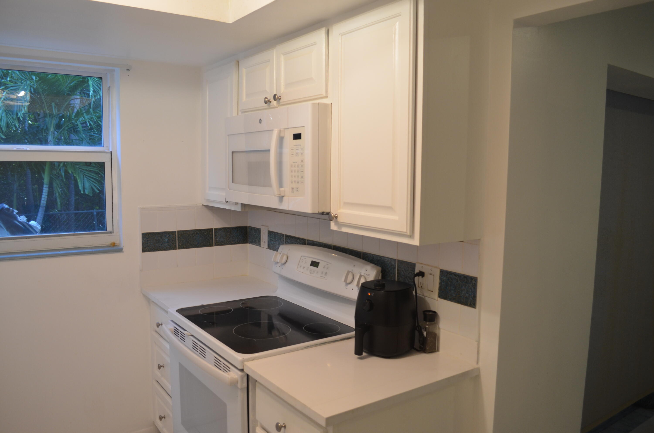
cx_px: 327
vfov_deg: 47.7
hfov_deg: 67.5
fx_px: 489
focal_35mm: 27
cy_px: 216
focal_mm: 18
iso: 500
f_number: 4
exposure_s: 1/60
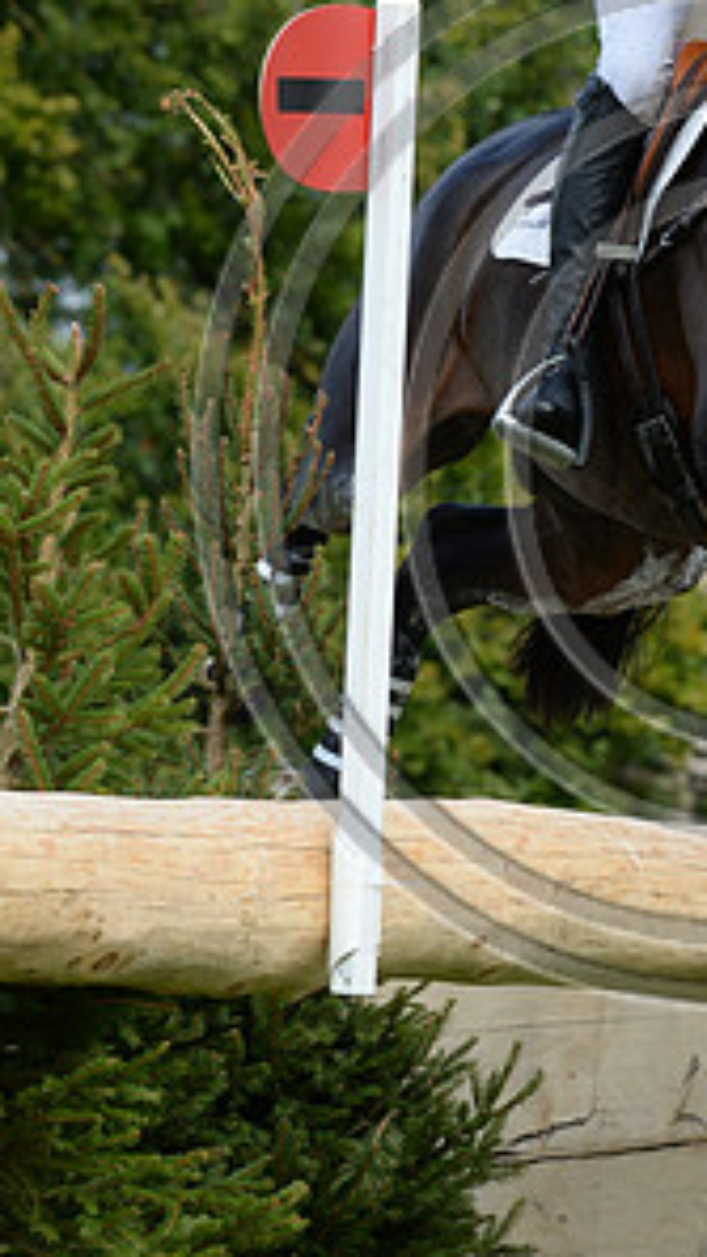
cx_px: 745
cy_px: 381
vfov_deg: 5.0
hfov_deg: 2.8
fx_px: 14302
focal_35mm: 429
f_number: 8
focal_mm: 210
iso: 800
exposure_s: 1/1000
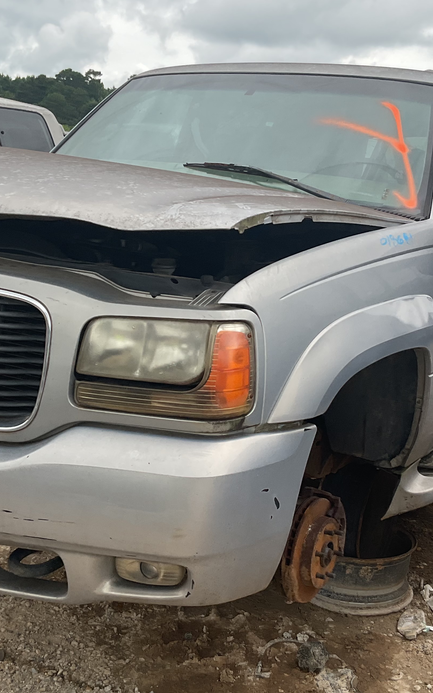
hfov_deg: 26.8
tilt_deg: -11.2
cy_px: 349
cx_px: 247
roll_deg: -3.8
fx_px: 906
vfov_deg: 41.8
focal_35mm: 48
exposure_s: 1/855
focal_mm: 3
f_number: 1.8
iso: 16
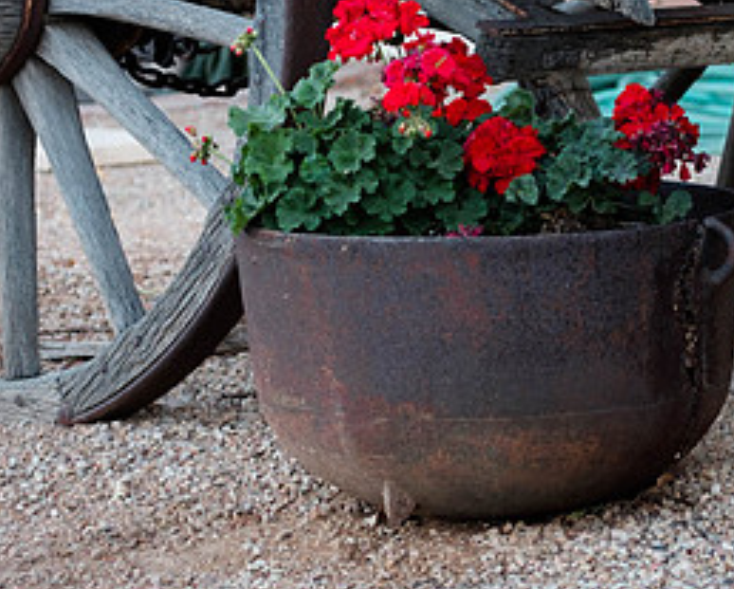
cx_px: 481
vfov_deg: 4.9
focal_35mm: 316
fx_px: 6872
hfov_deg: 6.1
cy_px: 223
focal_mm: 100
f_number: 4.5
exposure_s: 1/100
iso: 800
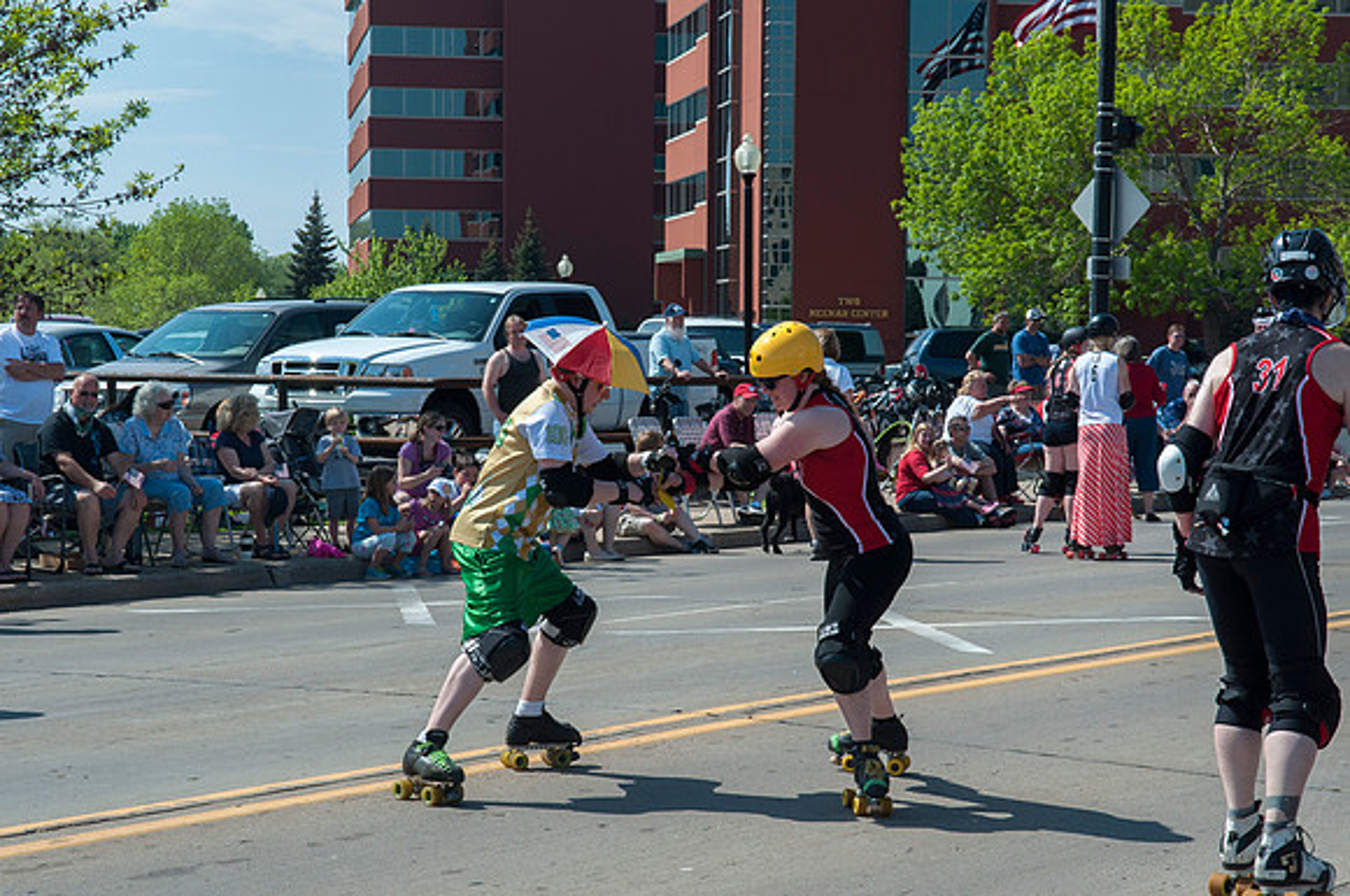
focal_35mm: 82
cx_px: 675
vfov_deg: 16.5
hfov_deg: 24.6
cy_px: 448
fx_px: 3089
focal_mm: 55
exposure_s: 1/400
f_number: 10
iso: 200
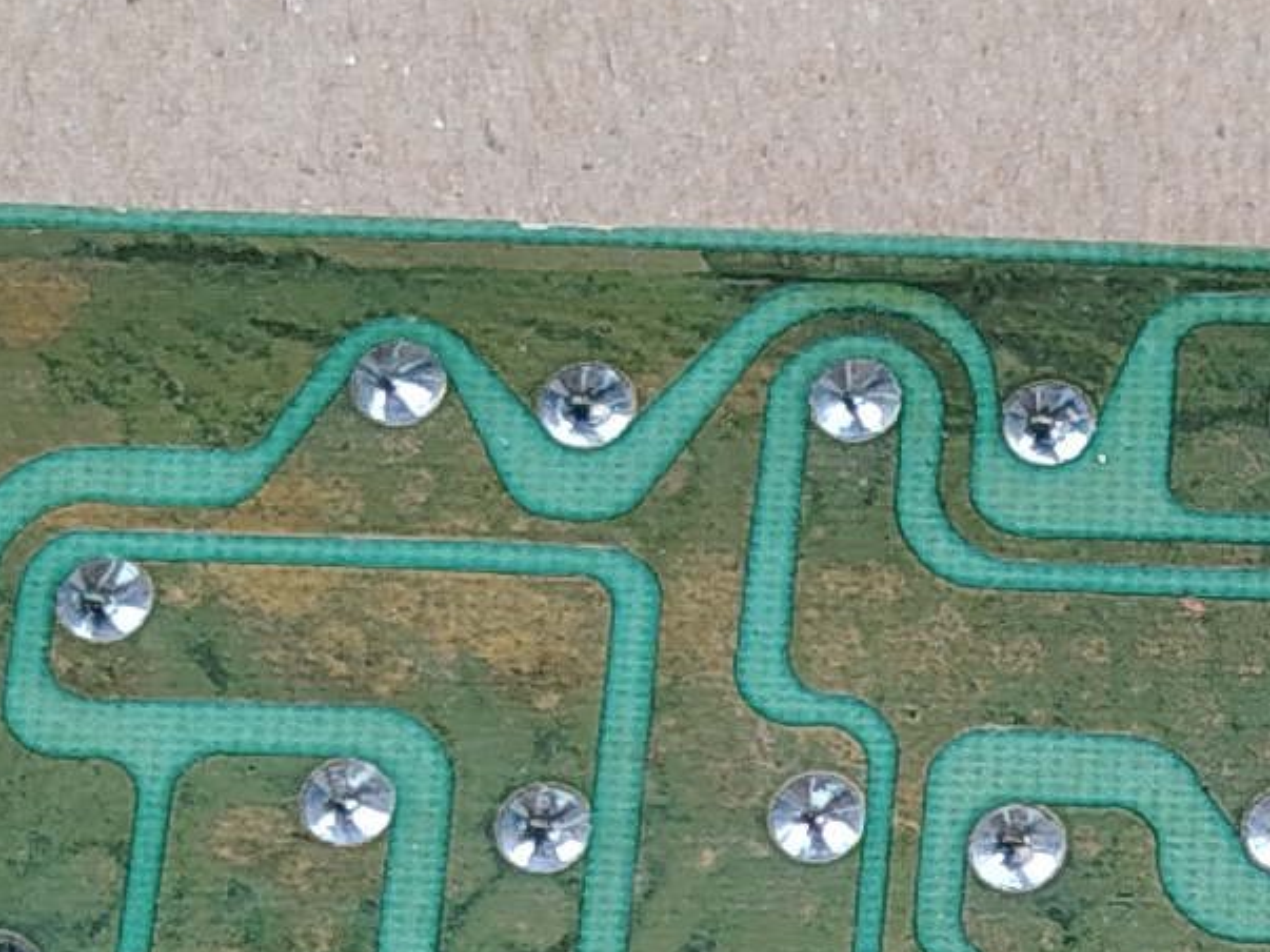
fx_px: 5979
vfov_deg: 8.9
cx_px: 1879
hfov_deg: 11.6
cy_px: 1415
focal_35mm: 163
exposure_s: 1/100
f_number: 1.8
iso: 151
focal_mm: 5.56
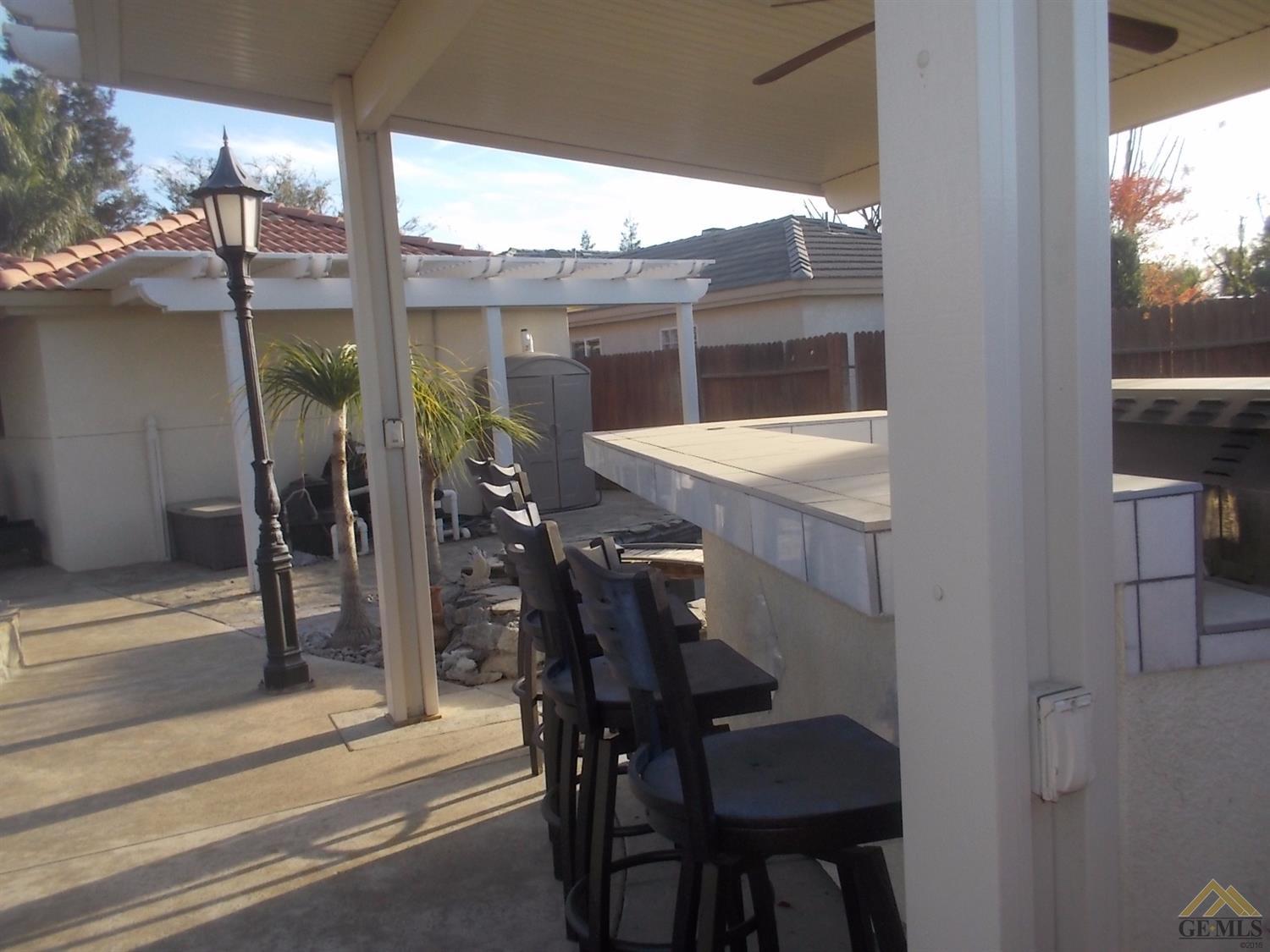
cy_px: 476
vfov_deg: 48.2
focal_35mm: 29
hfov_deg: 61.7
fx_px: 1064
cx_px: 635
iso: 80
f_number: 3.3
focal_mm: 4.1
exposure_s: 1/250
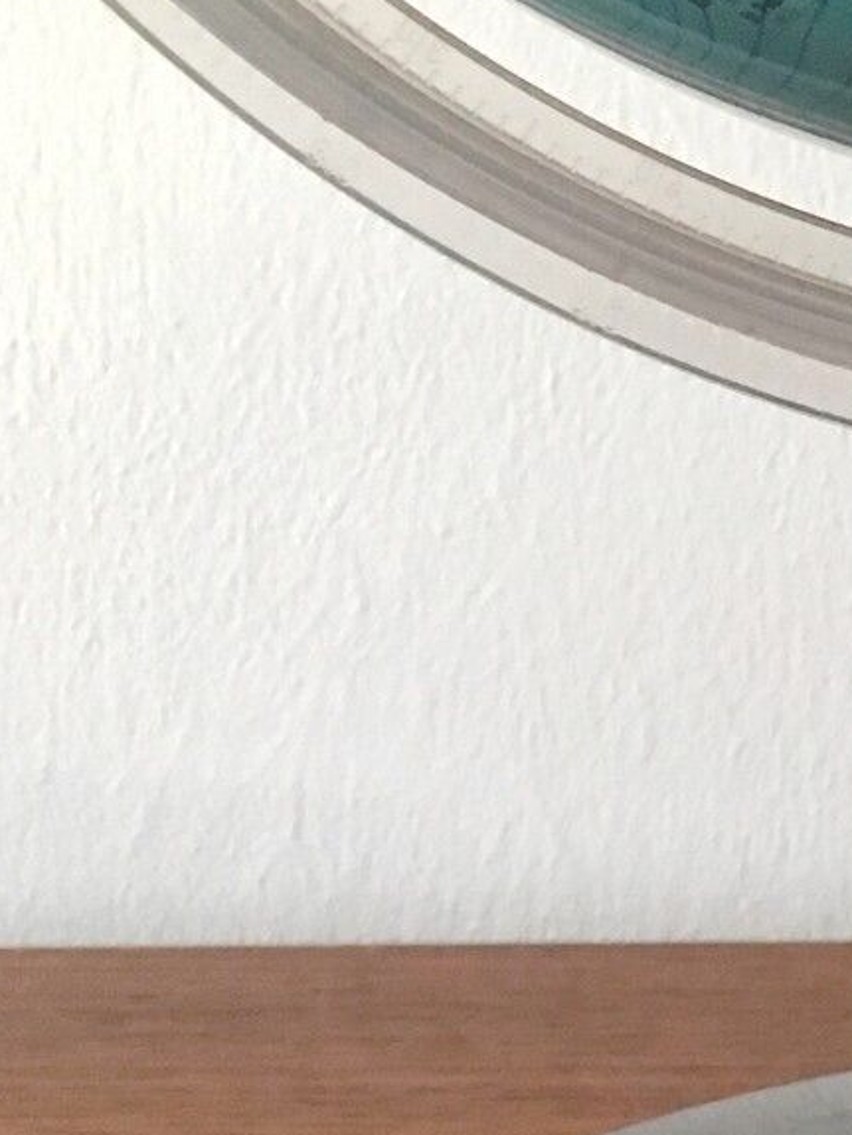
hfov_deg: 13.7
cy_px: 532
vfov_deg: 19.4
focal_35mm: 101
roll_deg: +1.0
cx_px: 1317
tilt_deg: -7.2
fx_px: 3312
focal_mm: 4.15
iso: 200
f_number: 2.2
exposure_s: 1/25
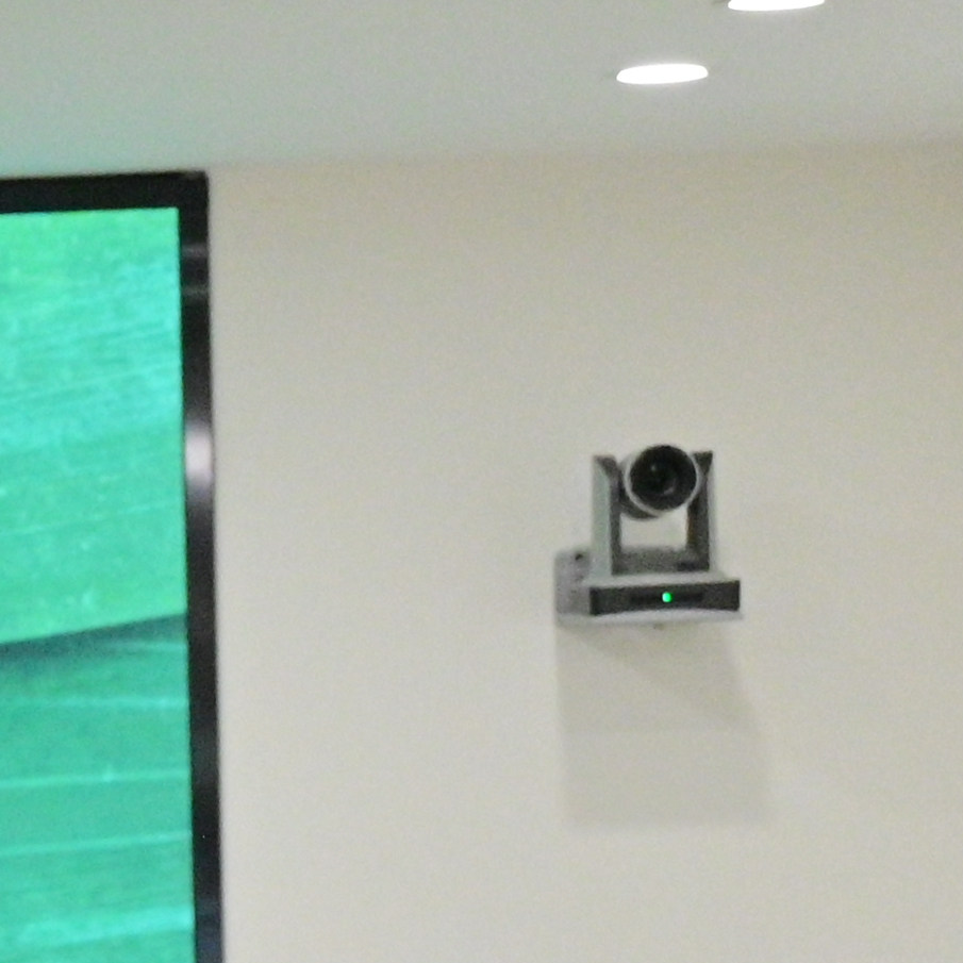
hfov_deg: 5.3
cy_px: 1600
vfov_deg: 5.6
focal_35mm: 311
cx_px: -2060
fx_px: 9788
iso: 2200
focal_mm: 55
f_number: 5.6
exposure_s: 1/200
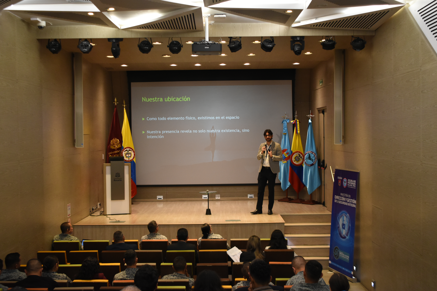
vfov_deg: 28.1
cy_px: 146
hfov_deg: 41.1
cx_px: 218
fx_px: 583
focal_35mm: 48
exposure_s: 1/100
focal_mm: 32
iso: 1250
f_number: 4.5
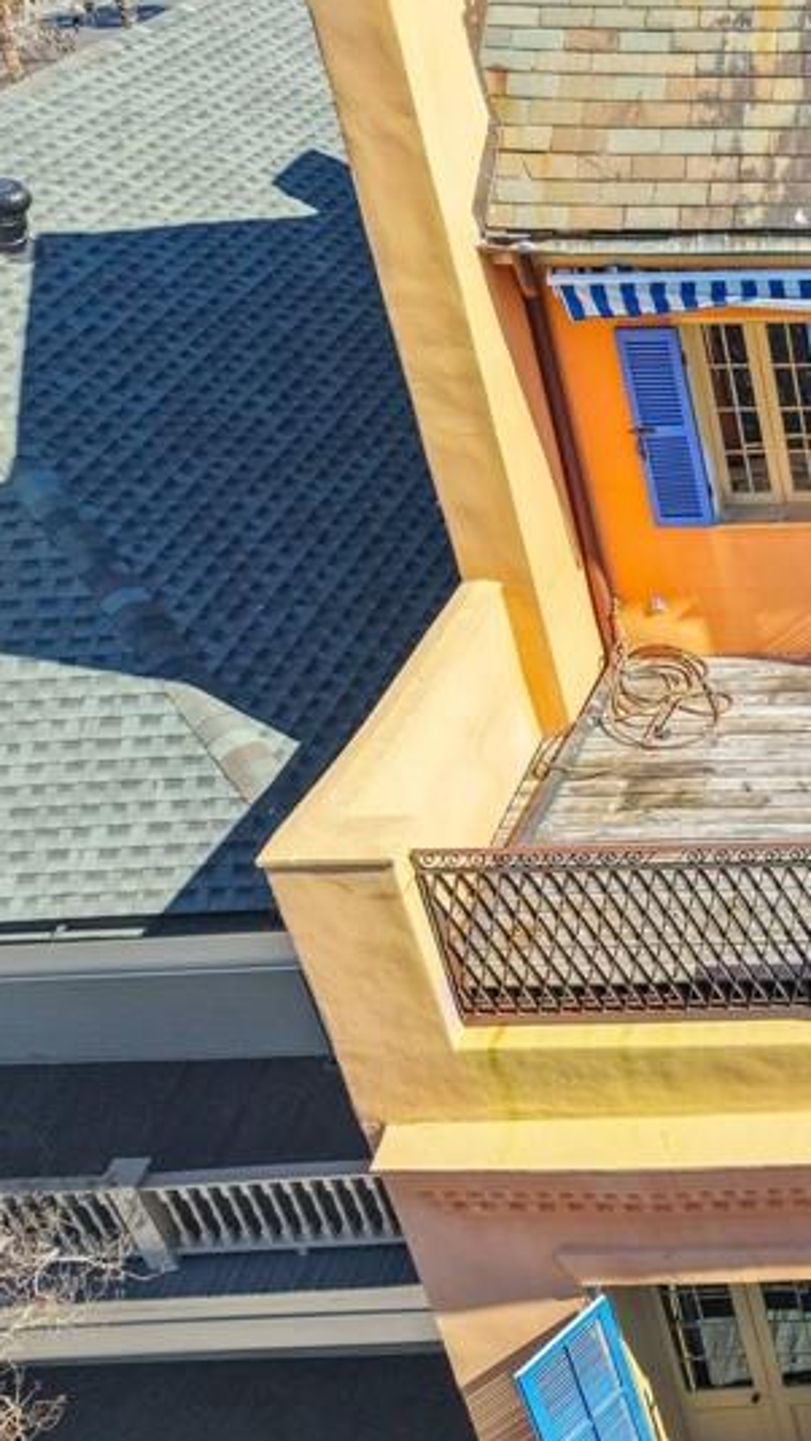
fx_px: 1911
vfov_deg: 41.3
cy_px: 673
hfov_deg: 19.7
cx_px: 1328
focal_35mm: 50
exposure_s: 1/3000
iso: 230
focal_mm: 8.7
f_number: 1.8
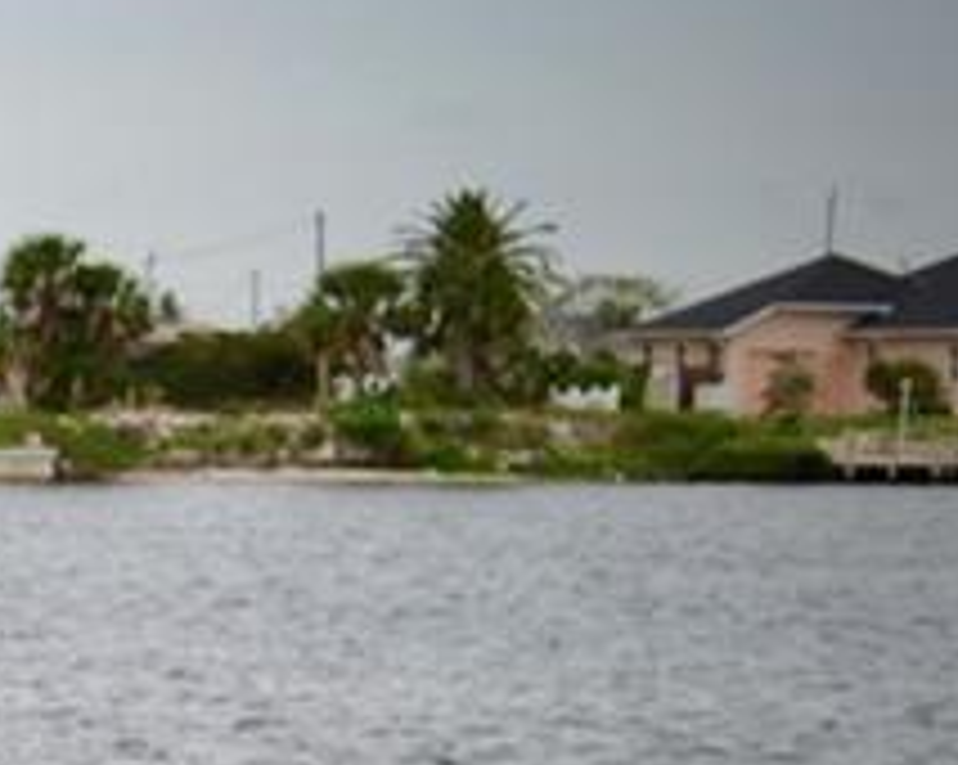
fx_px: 4986
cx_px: -1255
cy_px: 1336
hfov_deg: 9.8
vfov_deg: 8.5
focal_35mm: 176
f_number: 7.1
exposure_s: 1/200
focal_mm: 26
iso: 100
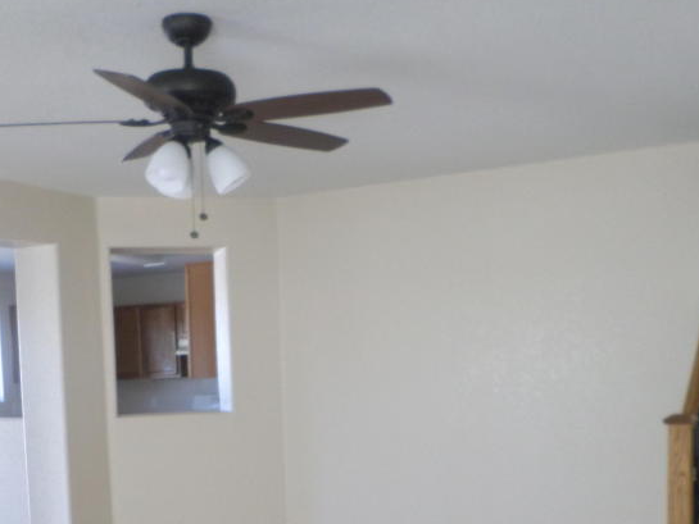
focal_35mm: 47
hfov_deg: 40.2
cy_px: 474
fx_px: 949
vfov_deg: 29.6
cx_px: 267
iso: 160
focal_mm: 4.5
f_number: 2.5
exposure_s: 1/30
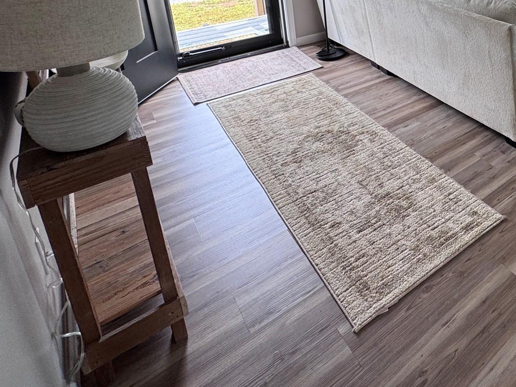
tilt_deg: -15.7
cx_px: 482
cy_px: 5
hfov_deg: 53.7
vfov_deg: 43.2
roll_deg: -0.6
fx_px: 417
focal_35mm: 28
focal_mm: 2.22
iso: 80
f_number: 2.2
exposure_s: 1/99
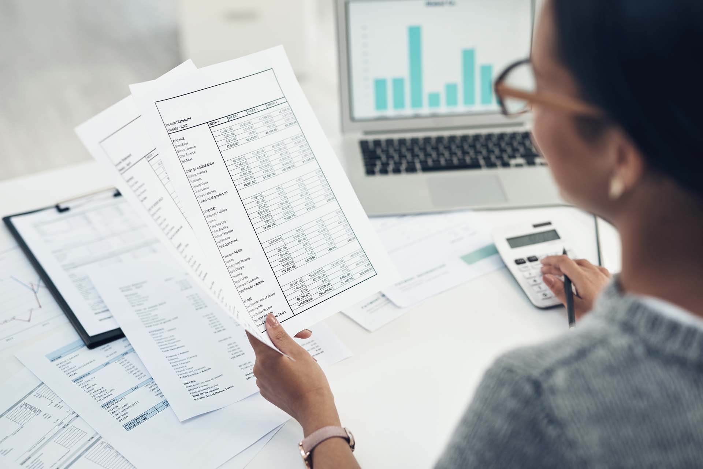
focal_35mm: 50
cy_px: 234
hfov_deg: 39.6
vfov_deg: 27.0
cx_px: 352
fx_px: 977
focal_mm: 50
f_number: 2.2
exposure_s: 1/500
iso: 320
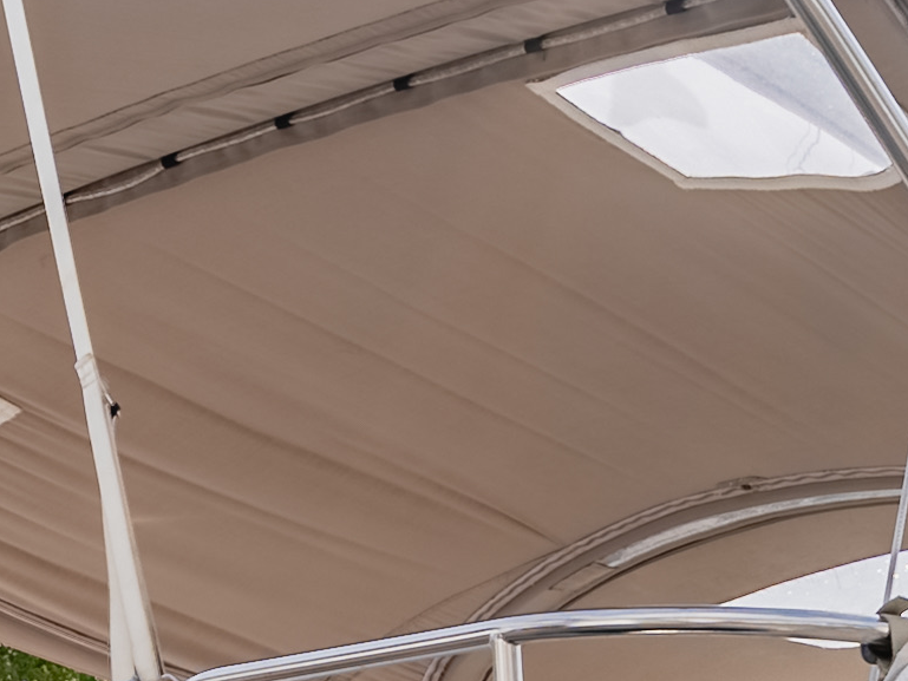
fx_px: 3043
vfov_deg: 12.0
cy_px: 1127
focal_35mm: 116
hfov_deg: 16.9
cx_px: 654
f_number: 9
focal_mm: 22
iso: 320
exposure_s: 1/8000
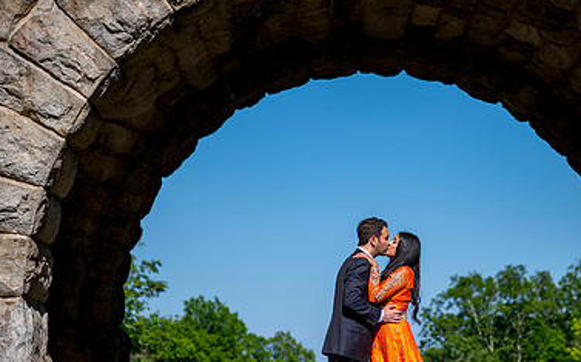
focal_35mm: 117
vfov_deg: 11.2
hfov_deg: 17.8
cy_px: 166
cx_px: 397
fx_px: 1851
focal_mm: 70
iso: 250
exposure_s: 1/8000
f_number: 2.8
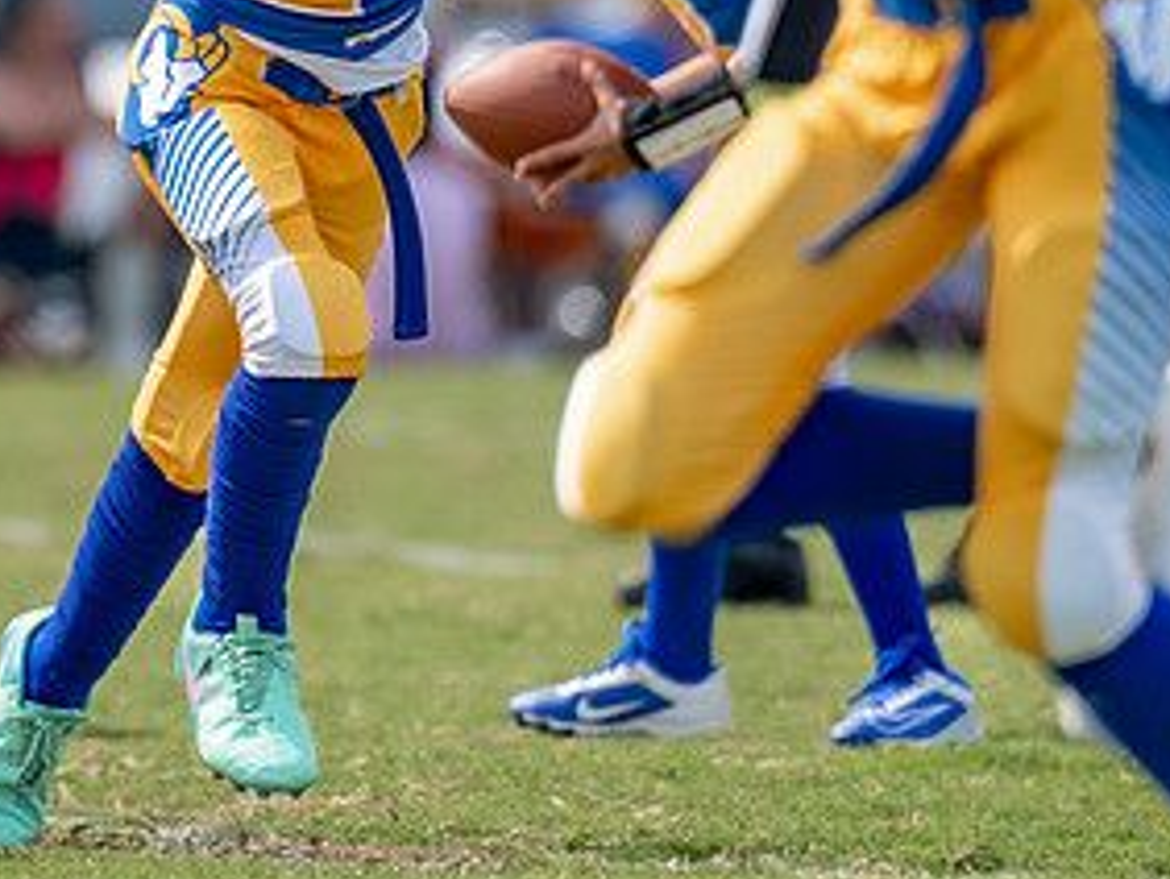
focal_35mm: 793
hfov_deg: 2.5
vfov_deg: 1.9
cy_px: -94
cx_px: 166
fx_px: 26826
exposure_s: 1/2000
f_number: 2.8
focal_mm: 200
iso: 100
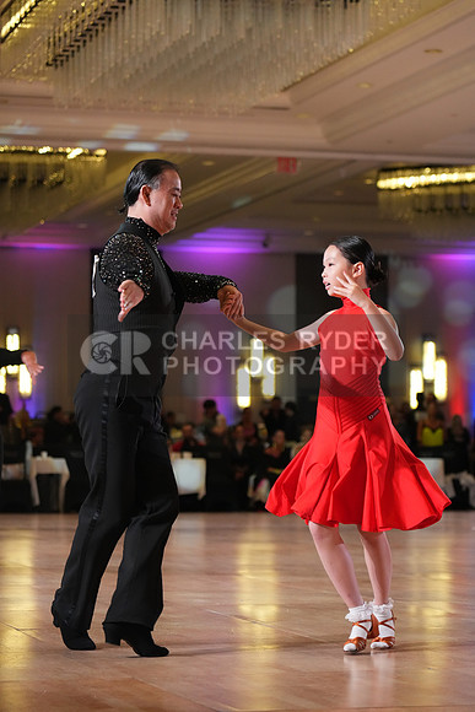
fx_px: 2077
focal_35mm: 105
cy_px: 356
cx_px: 238
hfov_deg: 13.0
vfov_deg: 19.5
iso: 4000
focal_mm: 105
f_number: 4
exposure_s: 1/500
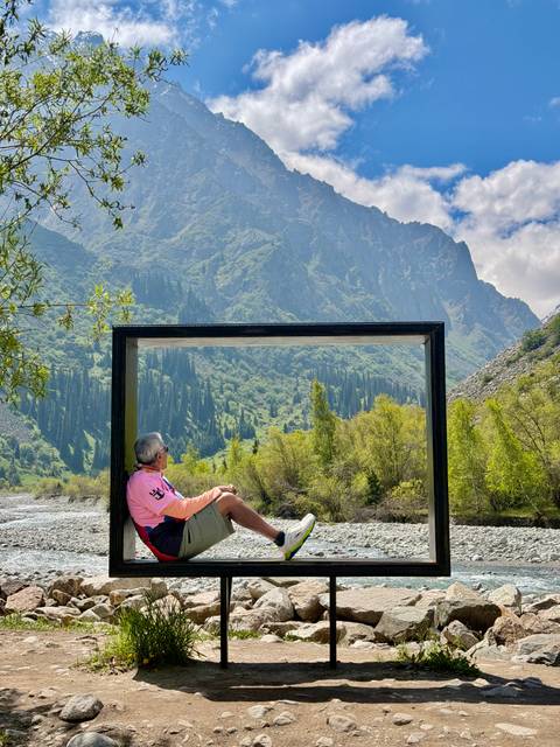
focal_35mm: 48
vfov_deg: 39.7
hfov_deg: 30.3
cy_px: 374
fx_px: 1035
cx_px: 280
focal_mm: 6.76
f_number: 1.78
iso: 80
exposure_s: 1/6536
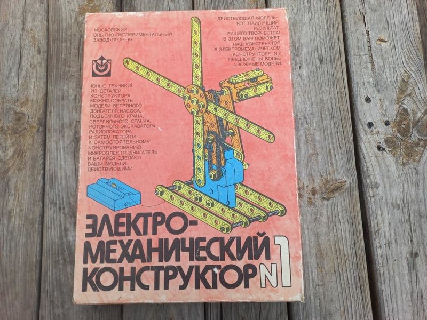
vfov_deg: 54.9
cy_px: 160
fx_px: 308
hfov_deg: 69.4
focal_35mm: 25
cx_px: 214
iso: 25
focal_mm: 4.6
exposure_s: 1/100
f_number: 1.8
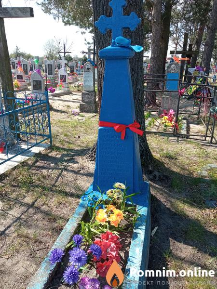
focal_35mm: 27
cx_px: 108
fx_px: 226
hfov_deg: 51.4
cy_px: 144
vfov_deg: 65.3
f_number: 2.2
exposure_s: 1/379
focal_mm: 3.79
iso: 111
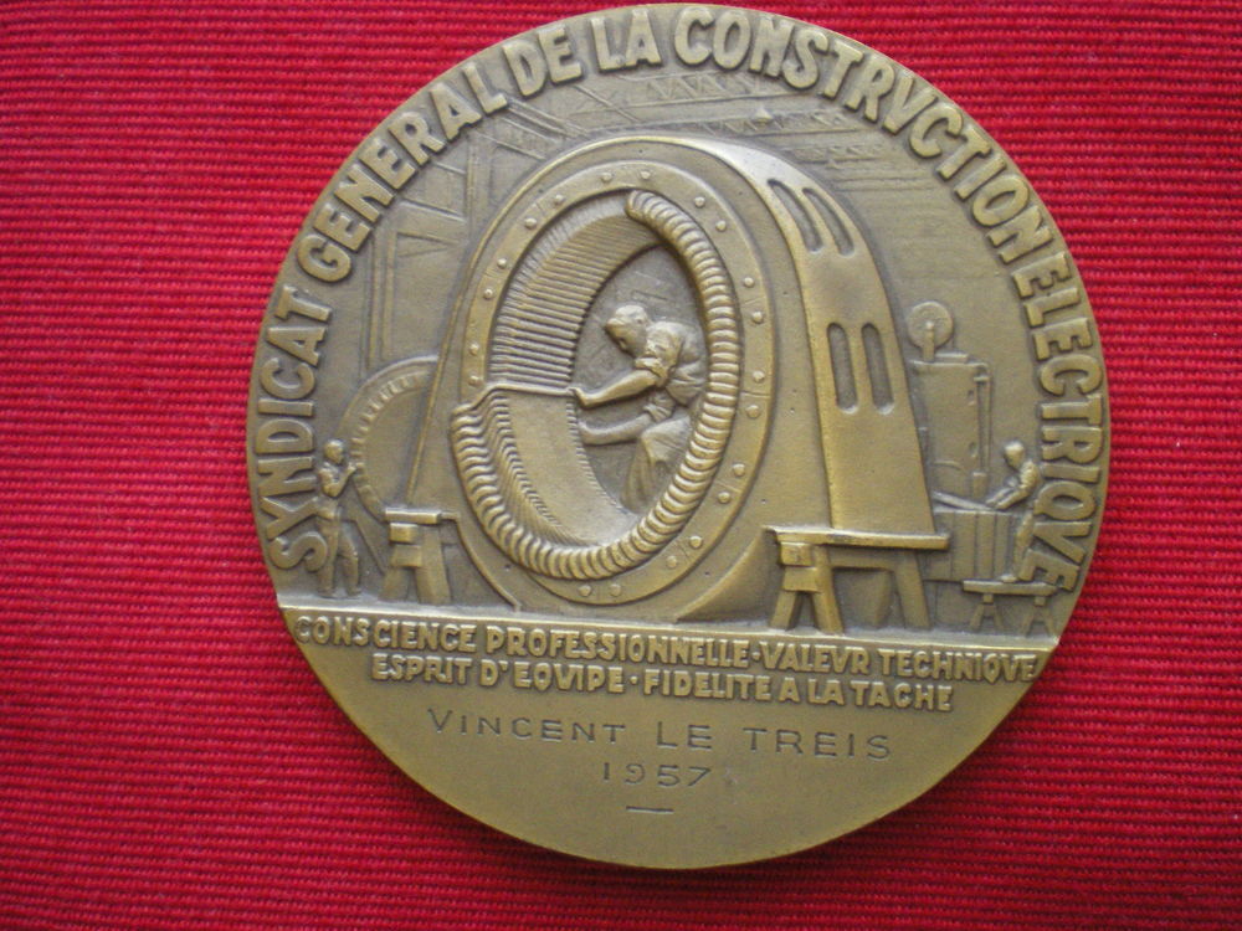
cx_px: 621
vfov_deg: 37.7
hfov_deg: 49.0
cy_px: 466
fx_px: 1363
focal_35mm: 38
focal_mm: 6.3
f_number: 3.1
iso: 400
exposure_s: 1/30
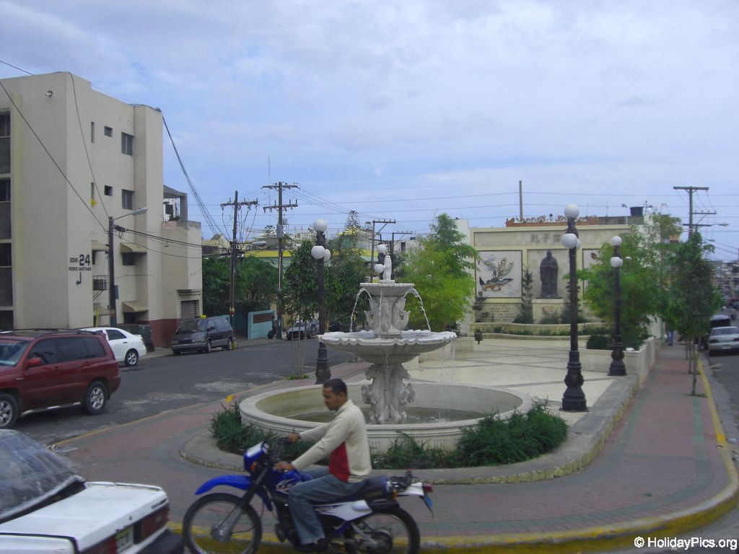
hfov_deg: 49.0
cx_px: 370
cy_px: 277
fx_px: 811
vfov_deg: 37.7
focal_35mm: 38
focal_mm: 6.2
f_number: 8
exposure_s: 1/100
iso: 100
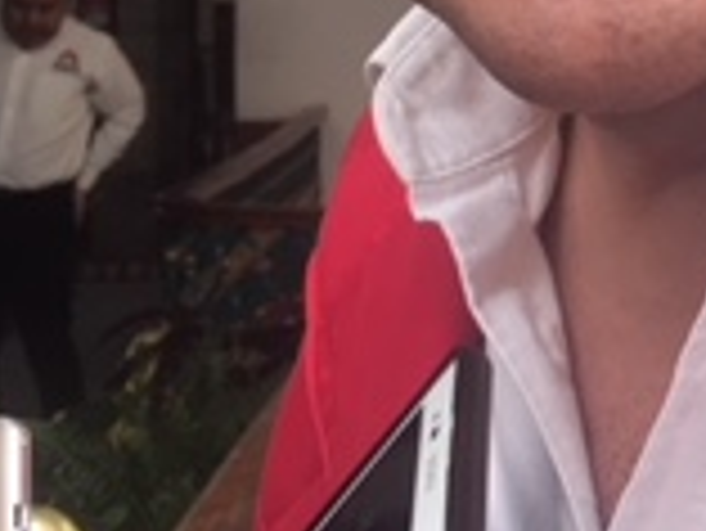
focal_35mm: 118
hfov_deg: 15.6
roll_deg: +0.1
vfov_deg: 12.3
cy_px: -112
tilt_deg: +2.8
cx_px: 985
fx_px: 2408
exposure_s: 1/60
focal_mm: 4.15
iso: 25
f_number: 2.2
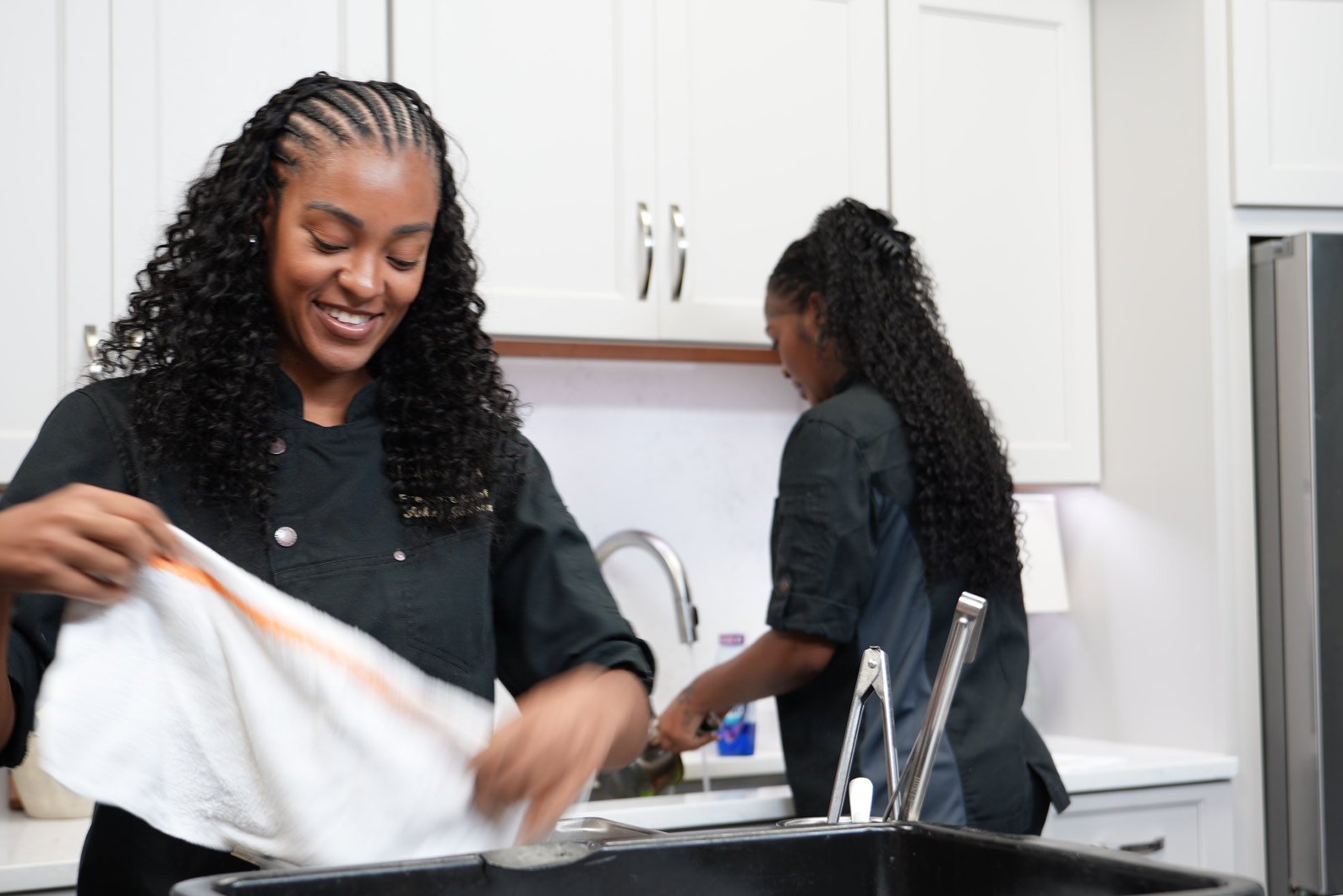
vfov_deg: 23.4
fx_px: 2164
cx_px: 682
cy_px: 443
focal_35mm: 58
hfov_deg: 34.5
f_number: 2.8
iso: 160
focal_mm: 38
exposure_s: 1/25
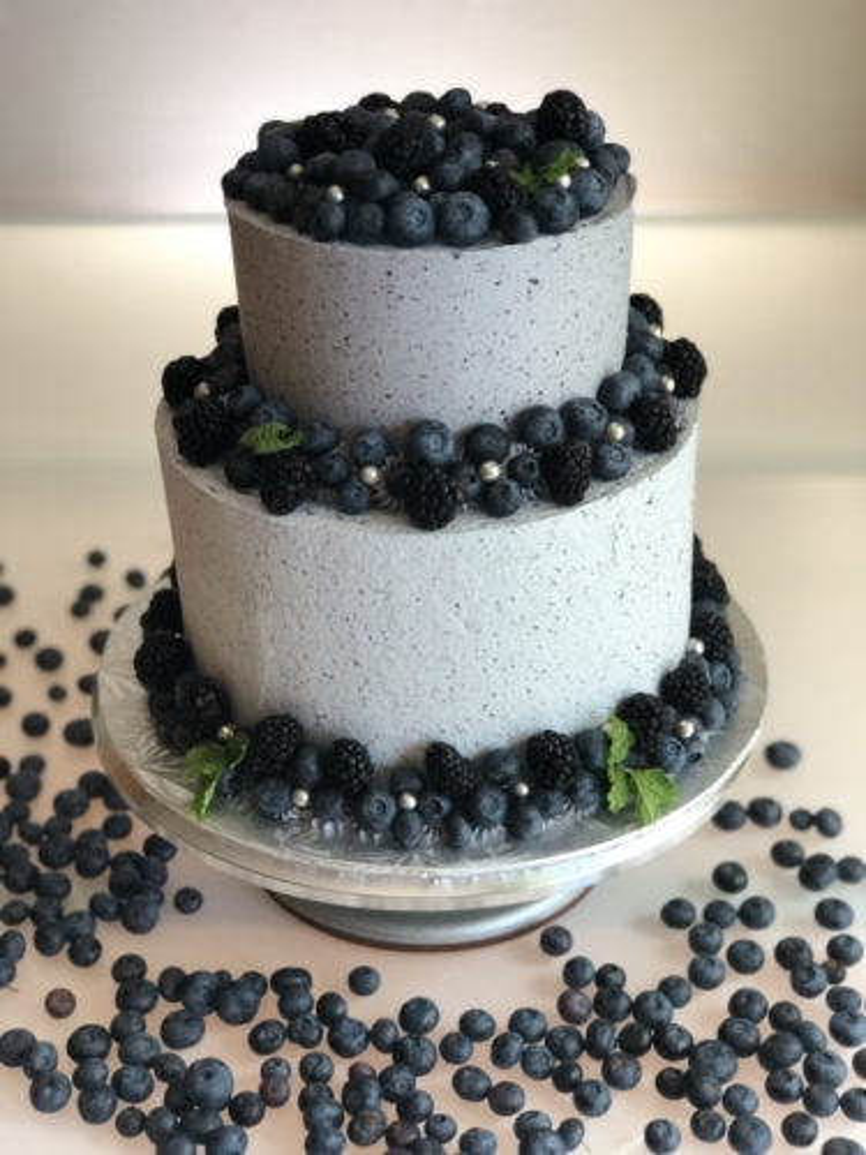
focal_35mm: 57
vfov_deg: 33.8
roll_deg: +1.2
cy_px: 578
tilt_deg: -30.7
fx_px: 1901
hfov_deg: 25.7
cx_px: 433
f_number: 2.8
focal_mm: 6.6
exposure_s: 1/60
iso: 160
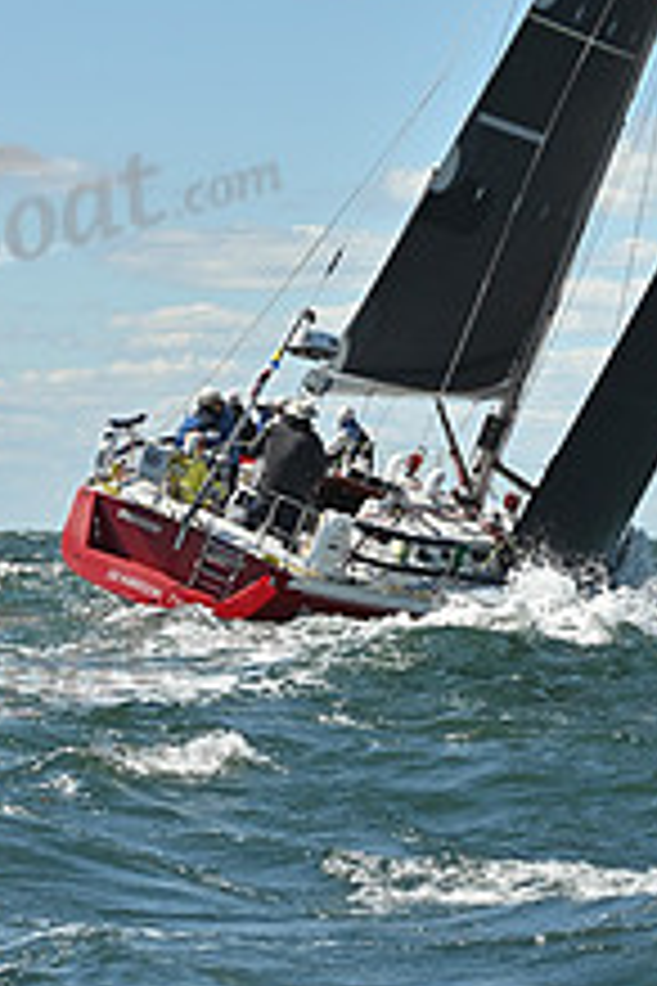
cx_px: 515
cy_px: -54
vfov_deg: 11.0
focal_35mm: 185
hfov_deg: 7.4
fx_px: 5064
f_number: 7.1
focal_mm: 70
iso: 320
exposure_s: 1/1600
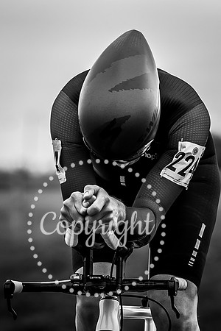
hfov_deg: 1.8
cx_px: 162
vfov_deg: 2.7
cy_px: 257
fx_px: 7059
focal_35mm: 767
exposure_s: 1/1000
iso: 125
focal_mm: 173
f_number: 3.5
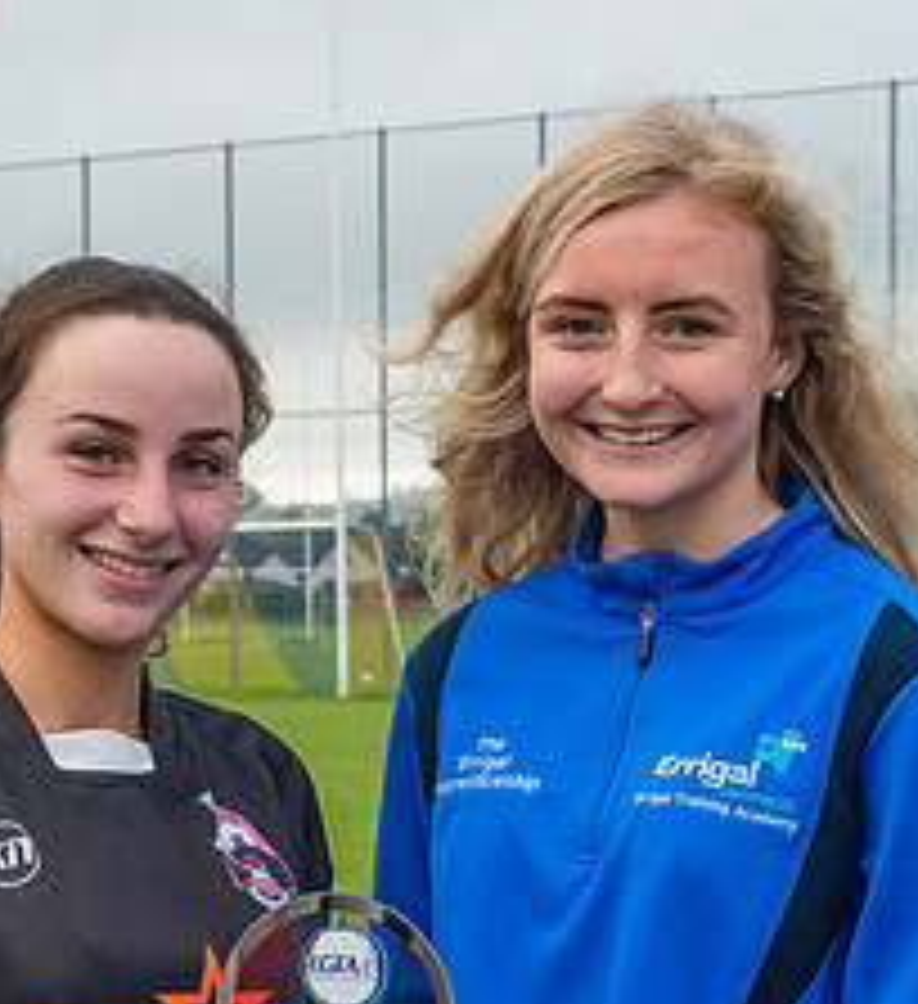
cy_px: 901
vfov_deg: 13.1
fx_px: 4338
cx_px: 228
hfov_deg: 12.0
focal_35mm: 138
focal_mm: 48
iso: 1100
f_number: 5
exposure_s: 1/100
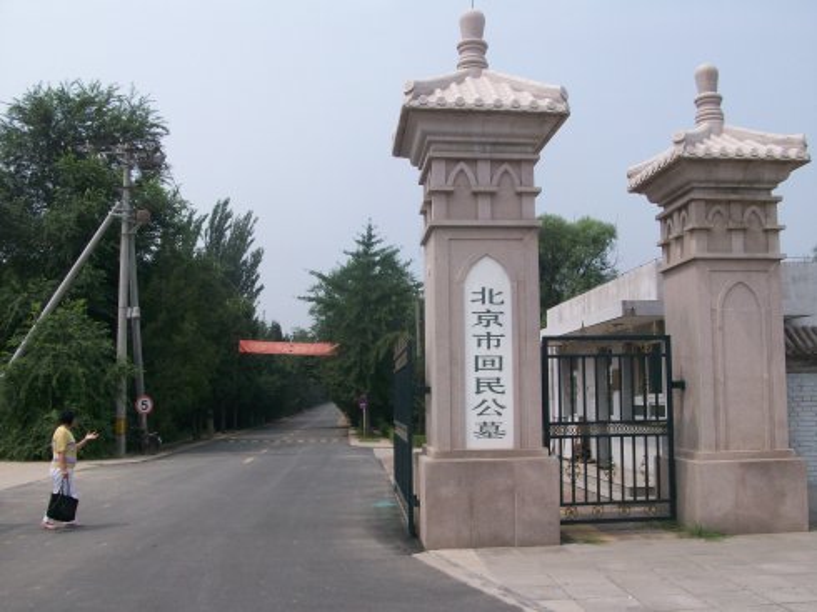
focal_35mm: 34
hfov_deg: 54.0
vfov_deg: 41.8
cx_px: 408
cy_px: 306
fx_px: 802
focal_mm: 5.7
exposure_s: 1/465
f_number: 5.5
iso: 64
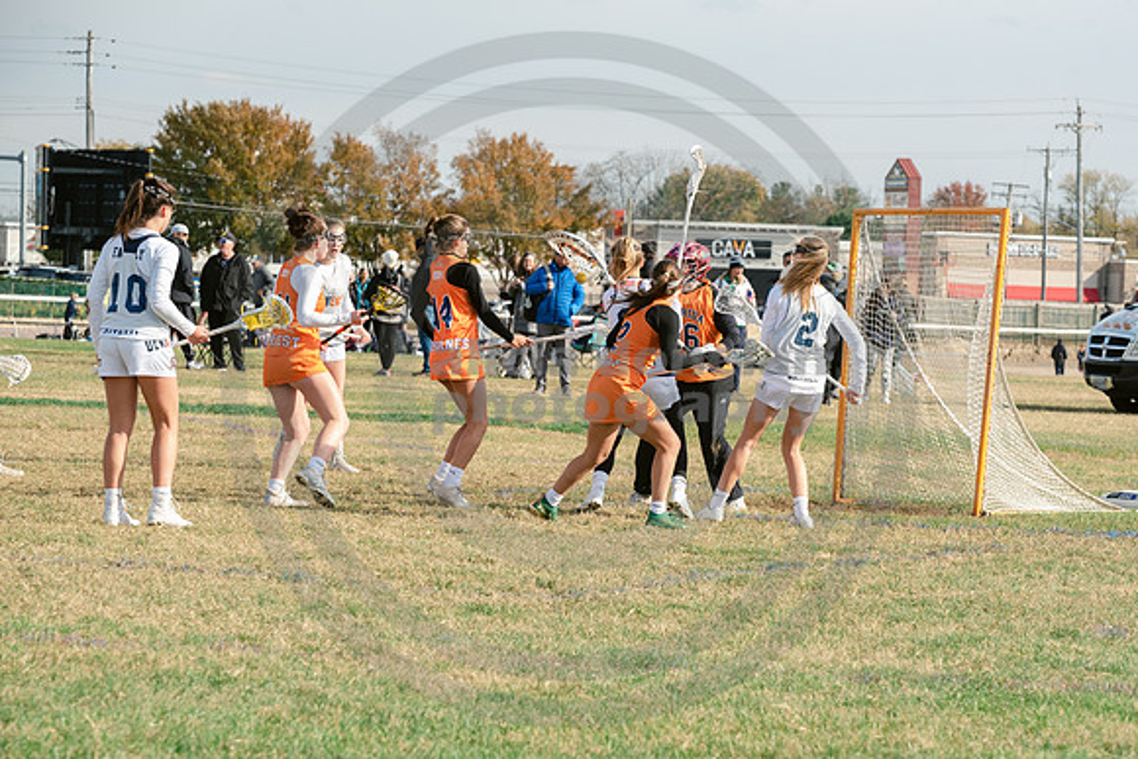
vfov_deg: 8.4
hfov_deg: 12.6
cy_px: 477
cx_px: 716
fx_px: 5170
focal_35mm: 164
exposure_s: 1/800
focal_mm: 130
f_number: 7.1
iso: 250
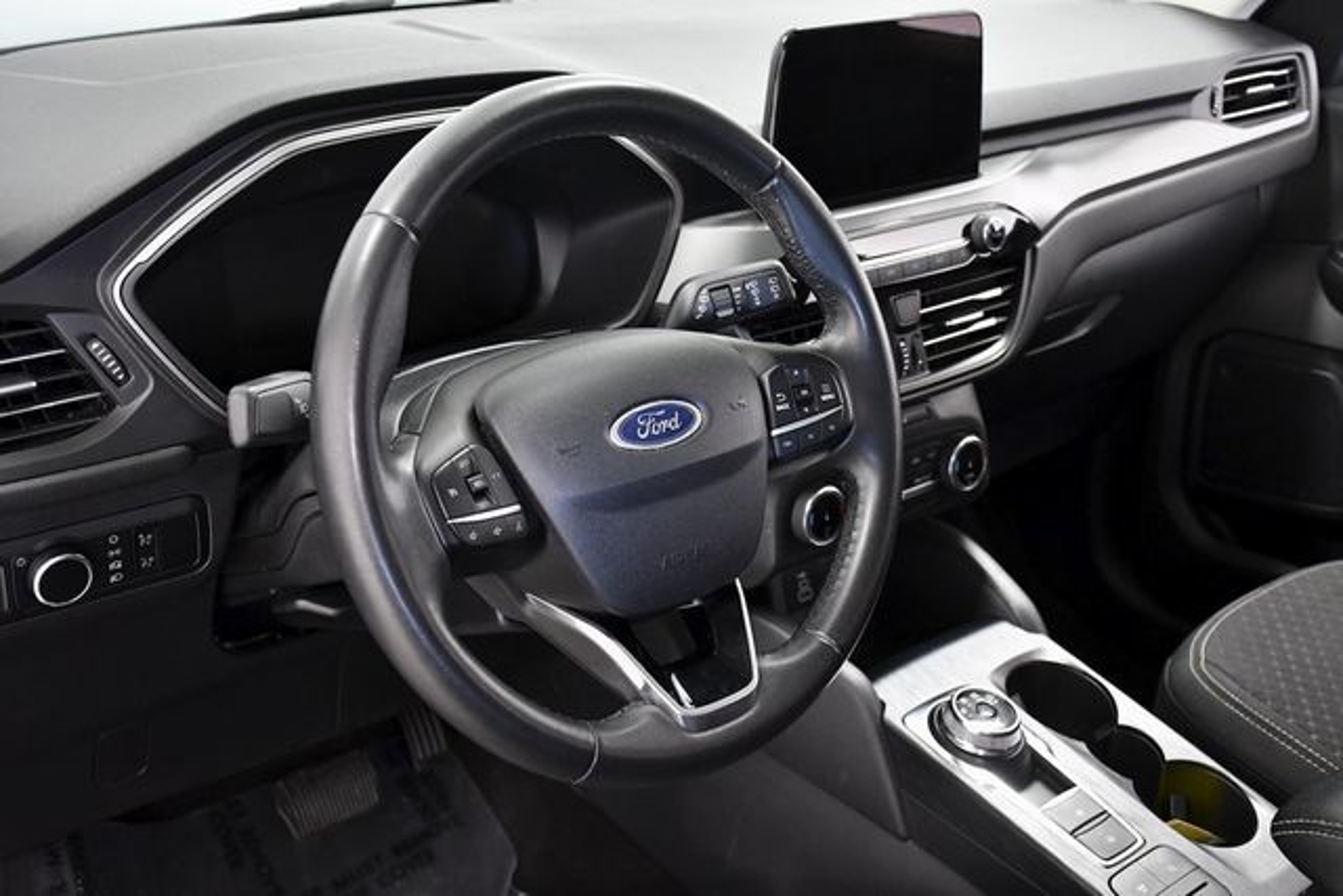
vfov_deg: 29.9
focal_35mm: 45
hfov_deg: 43.6
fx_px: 1679
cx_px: 672
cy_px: 448
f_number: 4.5
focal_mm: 30
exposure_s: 1/125
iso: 2500
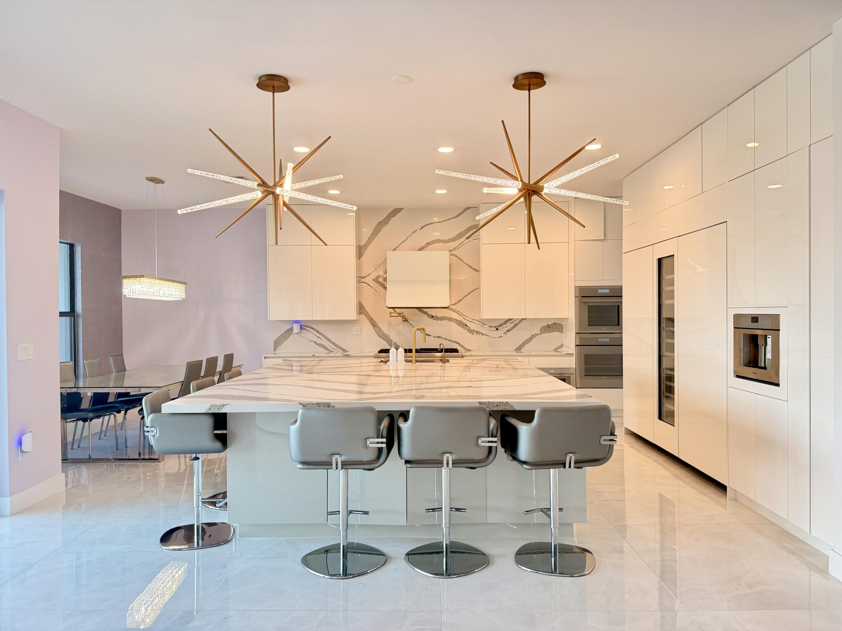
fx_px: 584
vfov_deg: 56.8
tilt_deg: -1.3
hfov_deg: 71.6
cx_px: 421
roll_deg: +0.1
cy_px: 316
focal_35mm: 24
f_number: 1.78
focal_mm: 6.76
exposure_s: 1/204
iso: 200
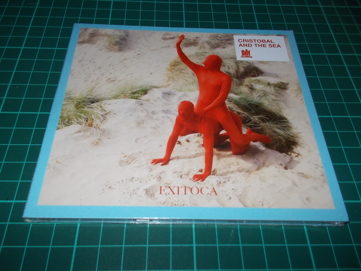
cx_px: 180
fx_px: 302
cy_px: 136
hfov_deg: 61.7
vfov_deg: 48.2
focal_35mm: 29
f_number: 3.3
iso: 200
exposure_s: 1/30
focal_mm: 4.1
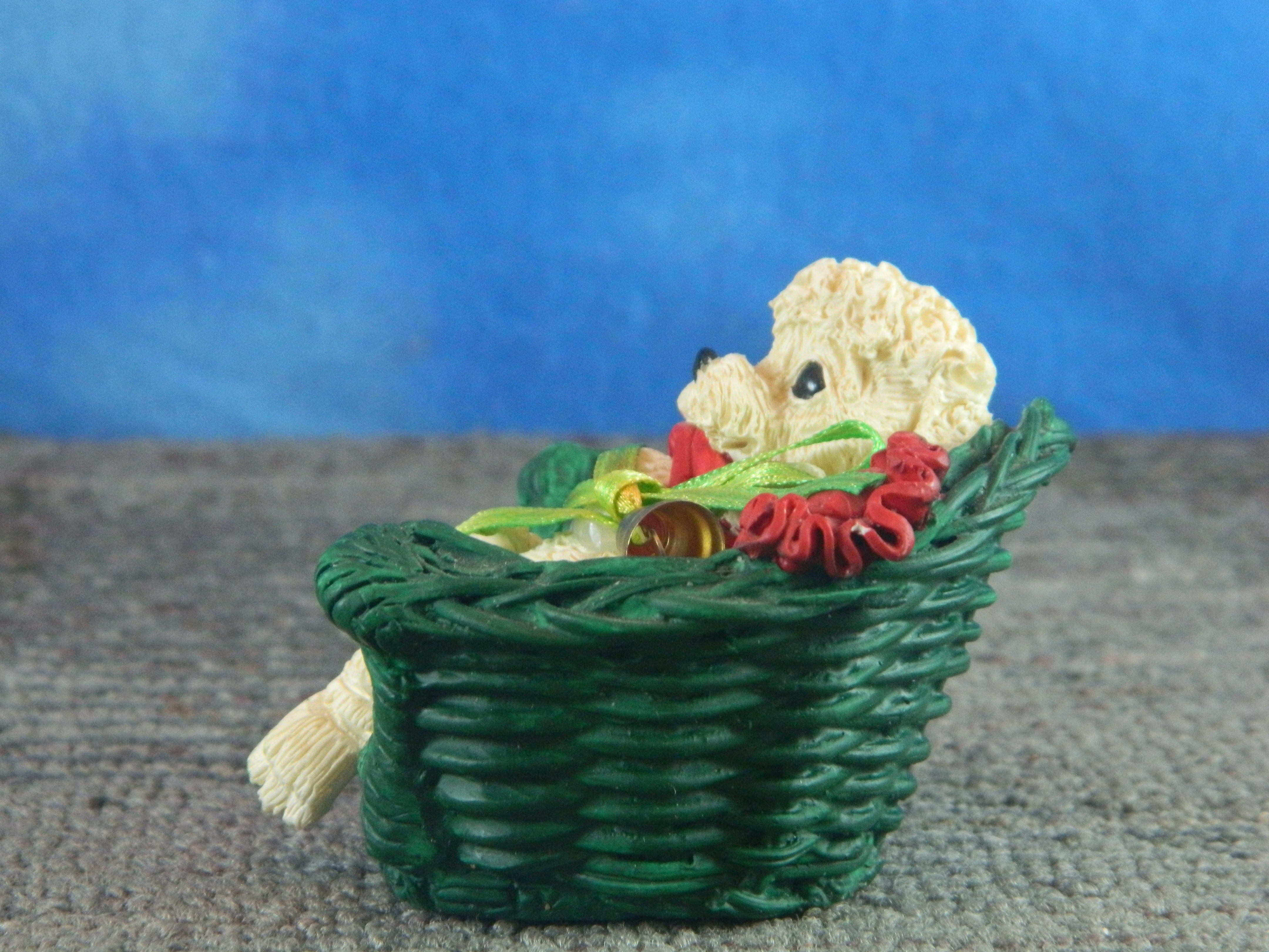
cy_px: 476
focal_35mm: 103
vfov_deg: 14.4
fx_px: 3776
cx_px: 634
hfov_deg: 19.1
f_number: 4.5
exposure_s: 1/15
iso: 400
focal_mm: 18.6
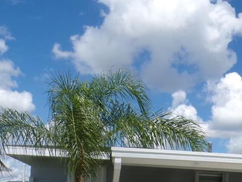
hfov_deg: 31.8
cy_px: 178
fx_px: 398
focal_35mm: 57
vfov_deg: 24.6
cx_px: 229
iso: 100
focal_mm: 4.3
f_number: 5.8
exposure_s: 1/550
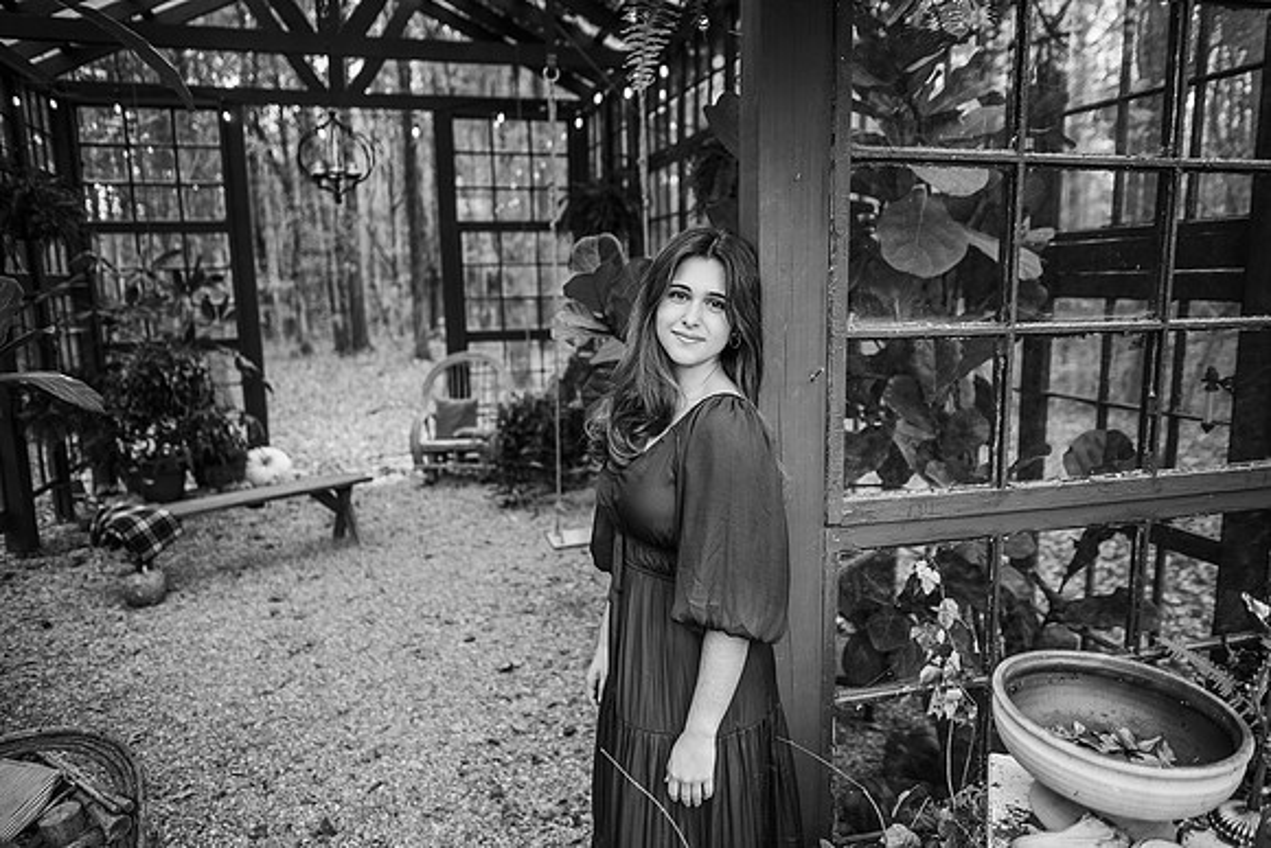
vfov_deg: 53.2
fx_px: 847
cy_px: 424
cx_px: 636
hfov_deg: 73.7
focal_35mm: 24
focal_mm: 24
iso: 200
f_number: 2.2
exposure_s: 1/400
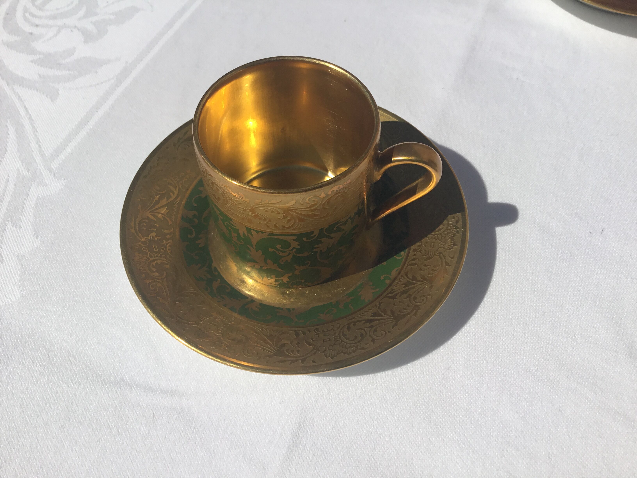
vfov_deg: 45.4
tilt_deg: -57.8
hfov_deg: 58.4
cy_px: 239
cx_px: 318
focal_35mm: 31
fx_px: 570
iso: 25
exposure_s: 1/4525
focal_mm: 3.3
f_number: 2.4
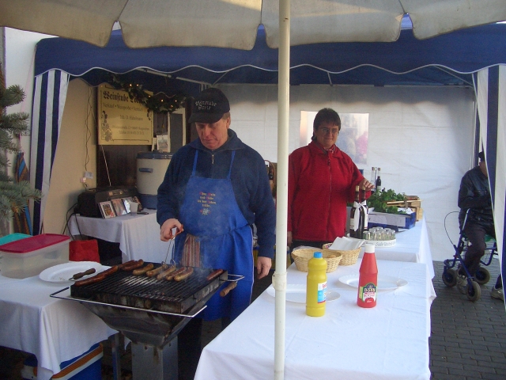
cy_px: 190
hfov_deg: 52.6
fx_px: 512
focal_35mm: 35
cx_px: 253
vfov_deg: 40.7
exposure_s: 1/400
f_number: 2.6
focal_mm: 5.8
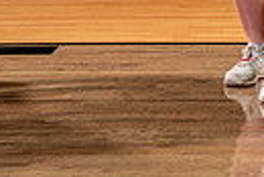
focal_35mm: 242
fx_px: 1777
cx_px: 211
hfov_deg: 8.5
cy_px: -250
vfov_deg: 5.5
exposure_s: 1/250
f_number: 5.6
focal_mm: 70
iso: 200
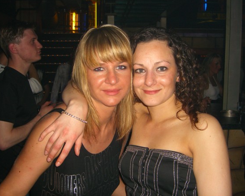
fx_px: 290
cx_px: 114
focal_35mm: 40
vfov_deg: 37.3
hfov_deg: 45.8
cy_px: 97
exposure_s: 1/60
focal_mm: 7.9
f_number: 2.8
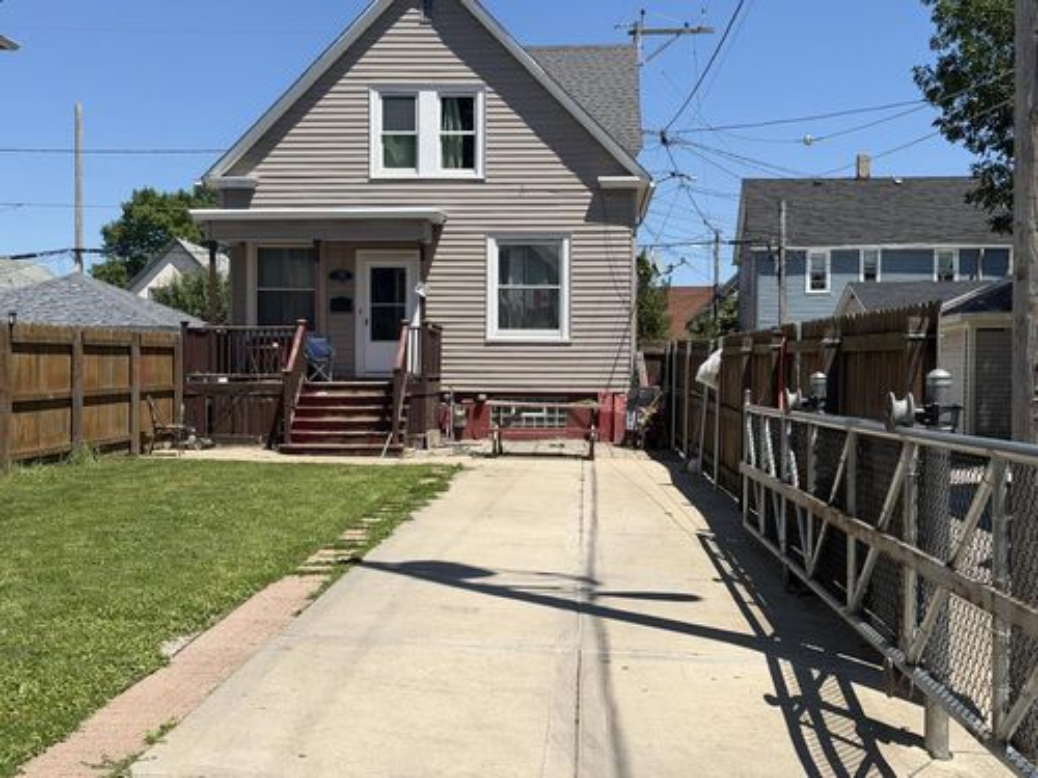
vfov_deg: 30.3
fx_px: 1439
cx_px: 519
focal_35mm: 48
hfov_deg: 39.7
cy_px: 389
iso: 64
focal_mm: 6.76
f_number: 1.78
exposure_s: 1/5587
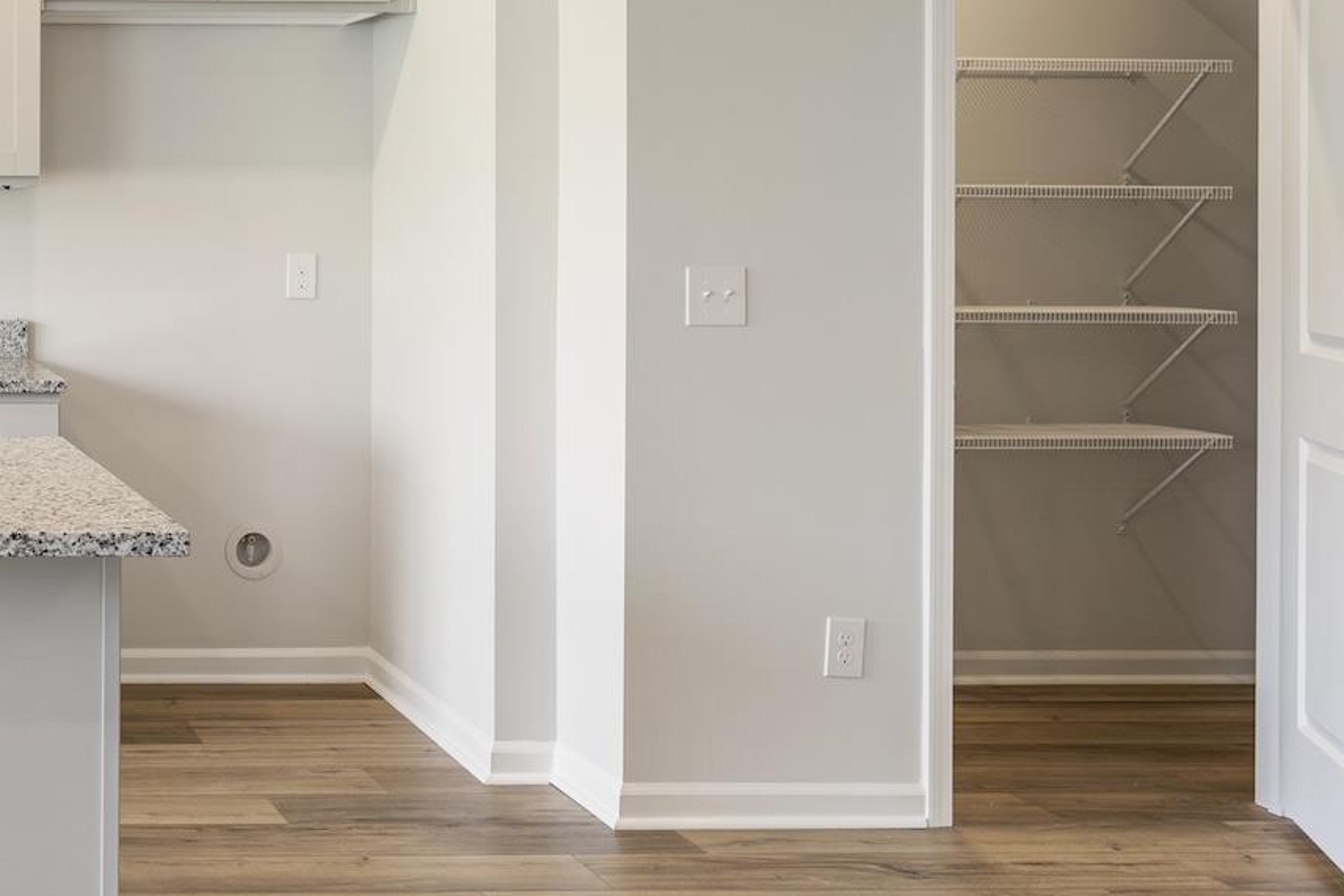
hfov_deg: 36.4
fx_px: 1646
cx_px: -191
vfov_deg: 29.9
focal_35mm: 44
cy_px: 213
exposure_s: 1/6
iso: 400
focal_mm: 18.9
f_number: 6.3
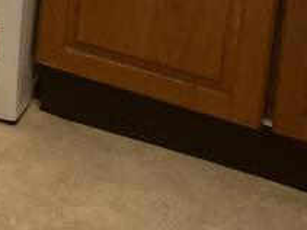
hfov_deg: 13.1
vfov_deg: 9.8
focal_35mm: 136
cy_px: -282
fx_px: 1205
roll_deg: -1.8
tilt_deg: -11.0
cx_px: -252
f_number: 1.8
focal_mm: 3.99
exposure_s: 1/100
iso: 50
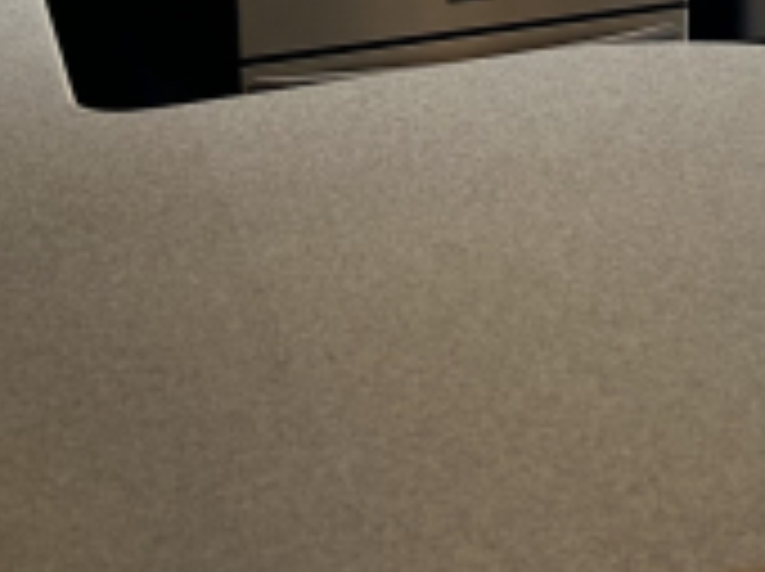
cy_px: -392
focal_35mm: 102
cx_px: 695
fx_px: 2251
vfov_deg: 13.3
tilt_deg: -7.8
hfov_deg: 18.9
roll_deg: +1.9
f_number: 1.5
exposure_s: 1/119
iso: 125
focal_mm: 5.7
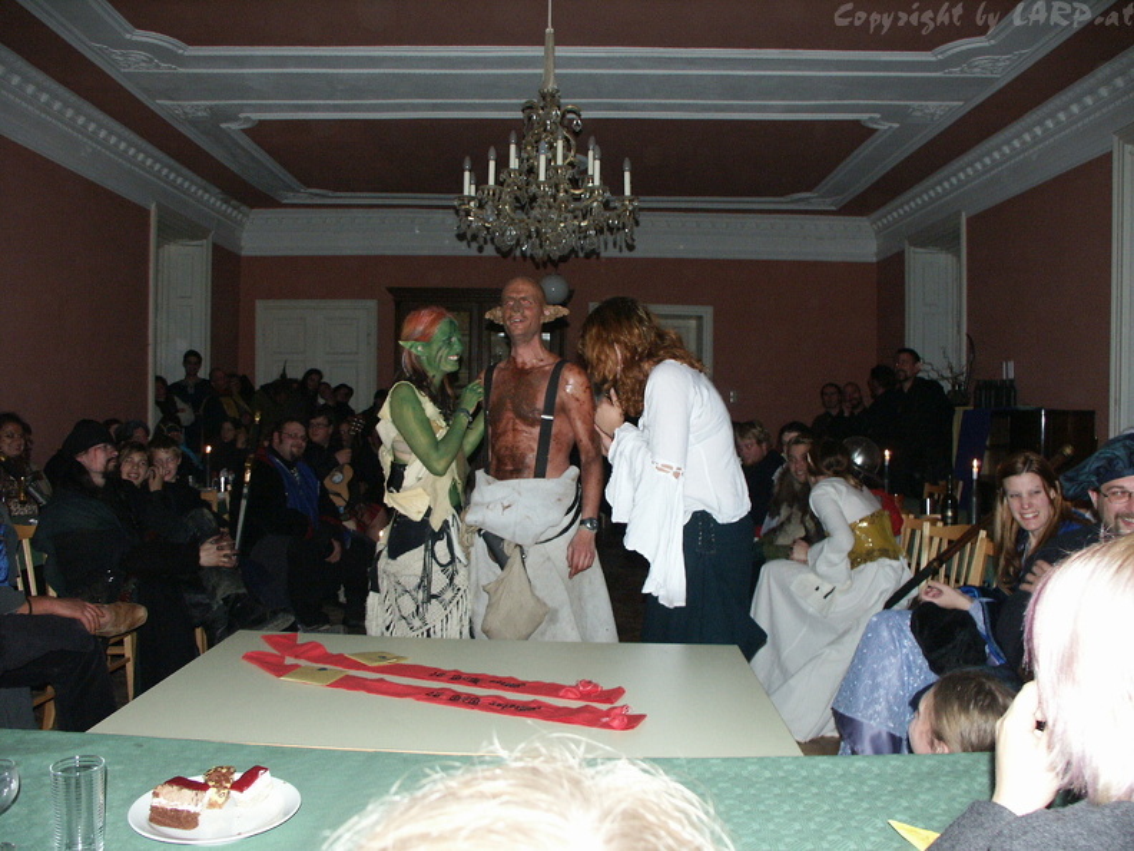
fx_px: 917
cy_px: 426
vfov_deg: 49.7
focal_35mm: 28
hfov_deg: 63.4
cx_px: 567
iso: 200
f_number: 2.8
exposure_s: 1/45
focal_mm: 7.33
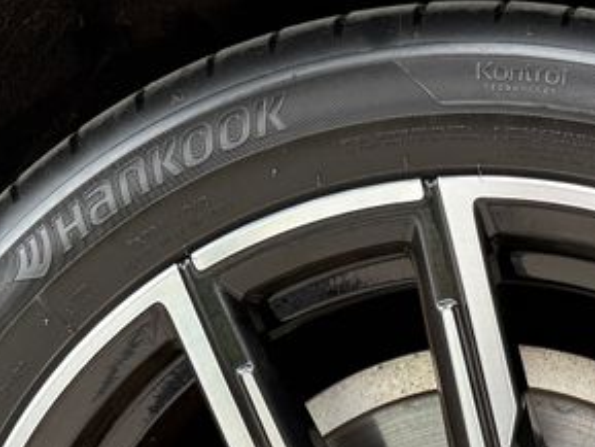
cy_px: 657
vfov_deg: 16.0
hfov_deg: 22.5
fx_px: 1462
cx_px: 527
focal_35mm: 85
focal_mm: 6.76
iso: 64
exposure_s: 1/133
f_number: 1.78
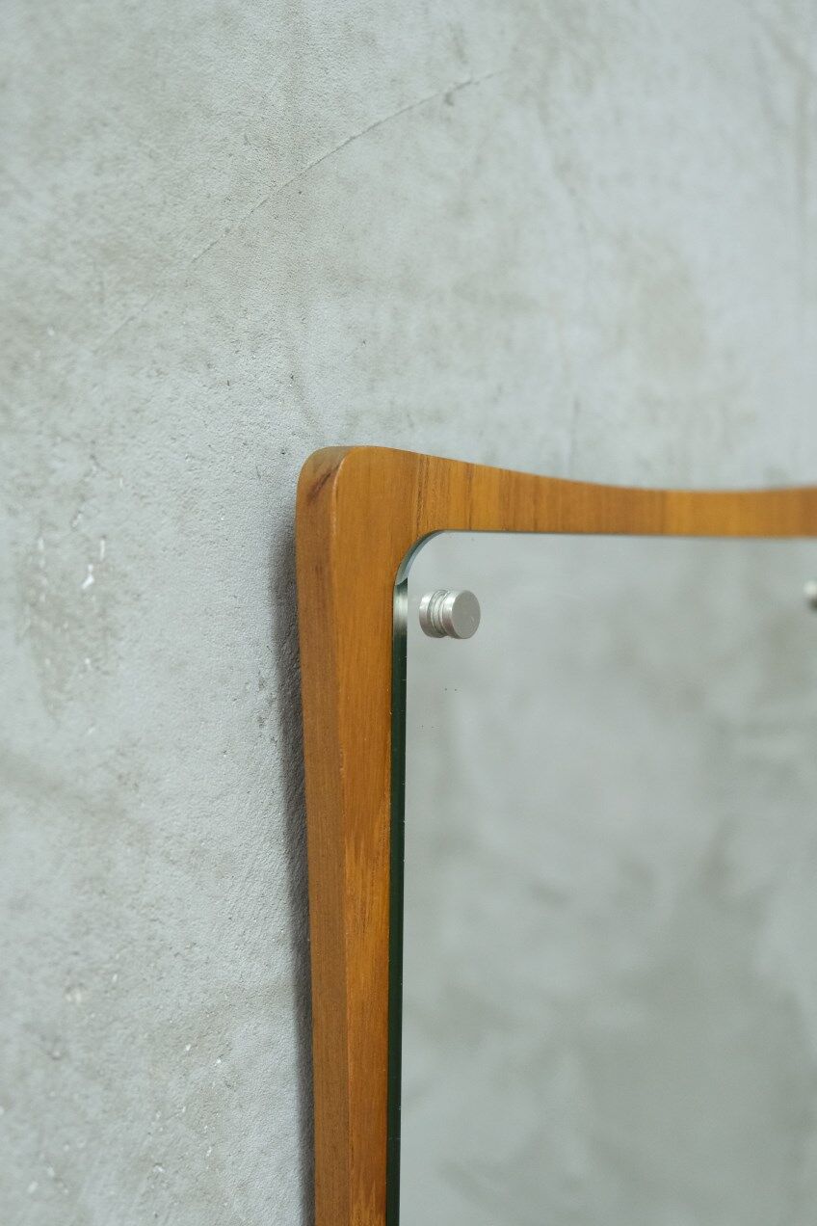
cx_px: 408
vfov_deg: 43.6
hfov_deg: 29.9
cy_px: 613
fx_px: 1532
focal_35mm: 45
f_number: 3.6
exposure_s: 1/45
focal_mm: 30.2
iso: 2000
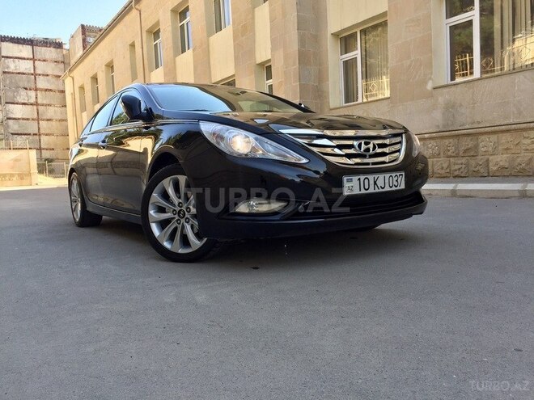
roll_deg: -0.5
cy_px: 200
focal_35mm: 29
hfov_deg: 61.7
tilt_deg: -2.2
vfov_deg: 48.2
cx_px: 267
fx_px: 447
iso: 32
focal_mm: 4.15
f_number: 2.2
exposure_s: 1/347
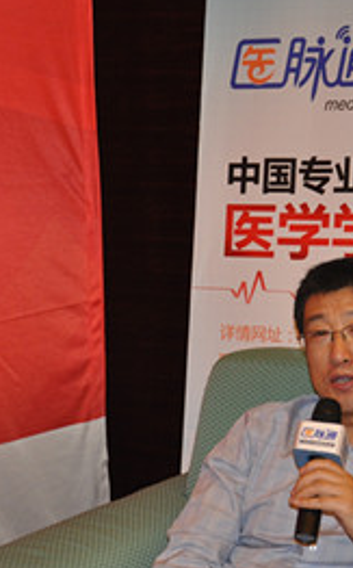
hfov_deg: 13.3
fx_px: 1498
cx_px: 332
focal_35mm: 97
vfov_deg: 21.4
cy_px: 343
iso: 800
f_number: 4.2
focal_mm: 34
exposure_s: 1/60
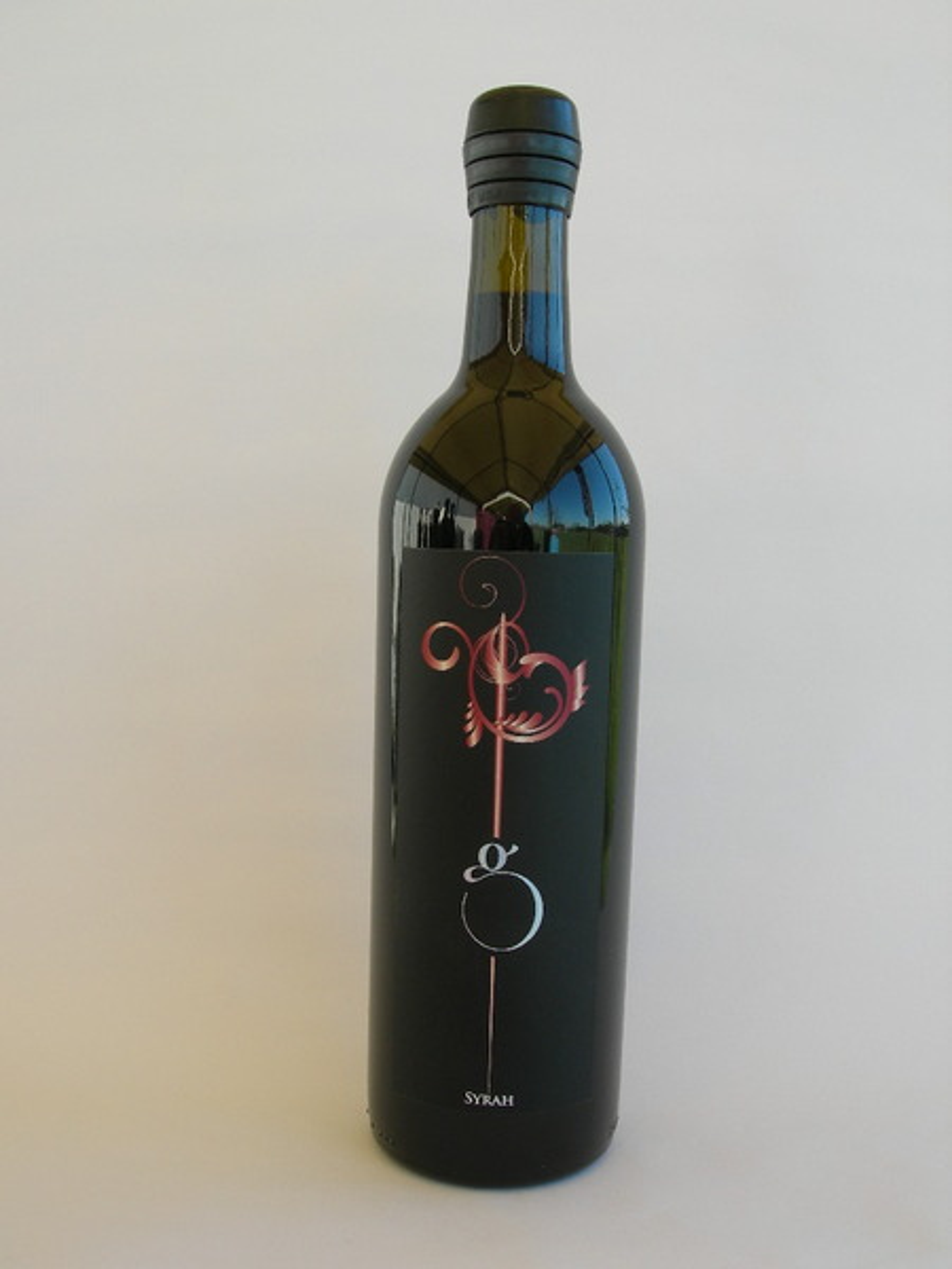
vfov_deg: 49.0
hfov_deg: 37.7
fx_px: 1393
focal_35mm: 38
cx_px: 476
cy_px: 634
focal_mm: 7.8
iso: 50
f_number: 4.8
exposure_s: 1/95.1
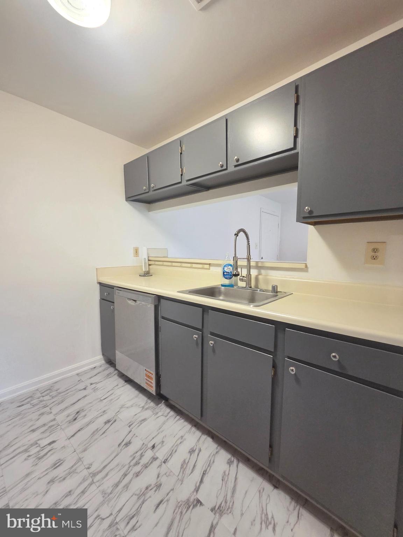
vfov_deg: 106.2
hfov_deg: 89.9
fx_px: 202
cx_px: 202
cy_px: 268
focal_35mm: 13
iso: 500
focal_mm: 2.2
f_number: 2.2
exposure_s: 1/60
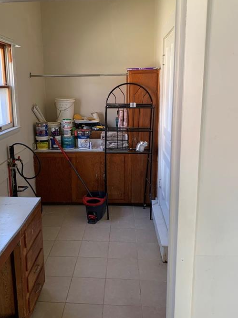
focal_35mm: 30
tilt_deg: -11.3
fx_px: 275
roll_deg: +1.7
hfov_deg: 46.7
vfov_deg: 59.8
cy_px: 140
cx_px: 104
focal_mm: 4.25
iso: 125
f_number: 1.8
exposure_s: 1/60
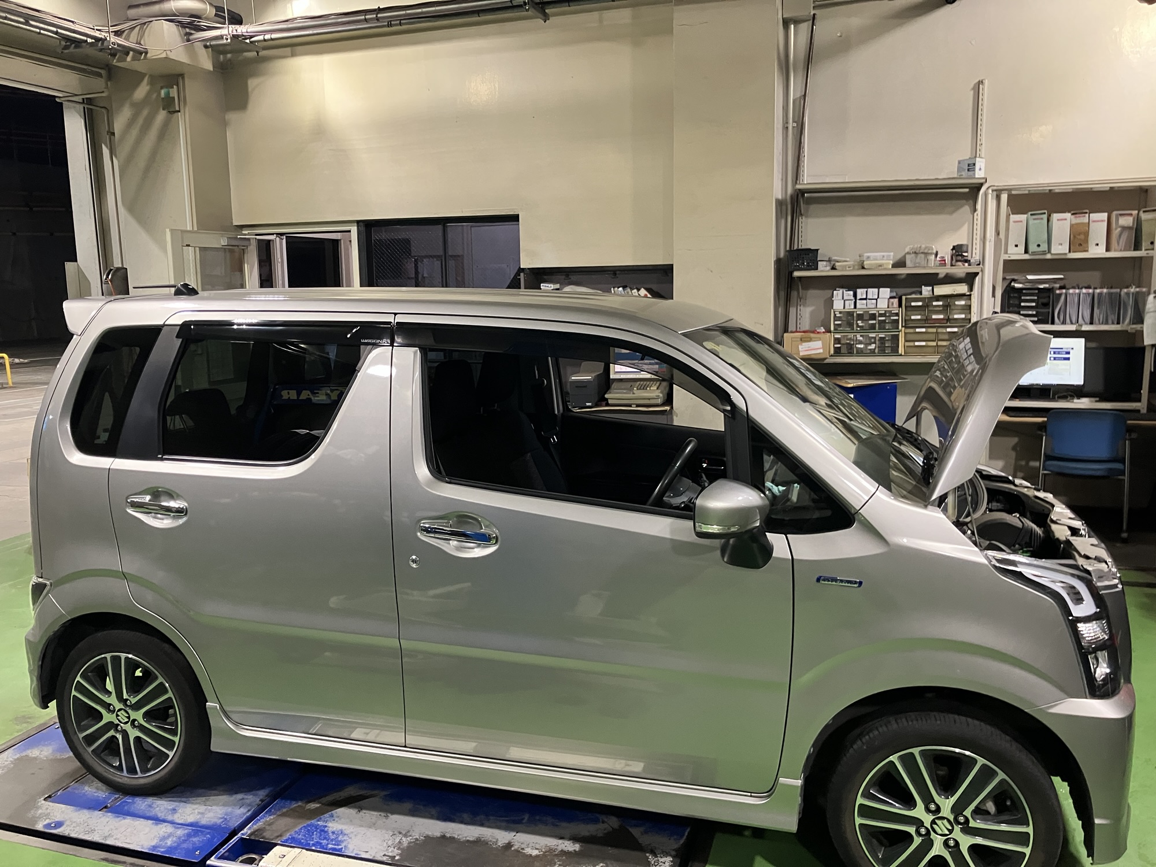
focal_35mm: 28
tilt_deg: -8.2
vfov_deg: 49.7
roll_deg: +0.4
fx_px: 935
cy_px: 434
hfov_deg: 63.4
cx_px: 578
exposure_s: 1/60
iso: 250
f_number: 1.8
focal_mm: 3.99
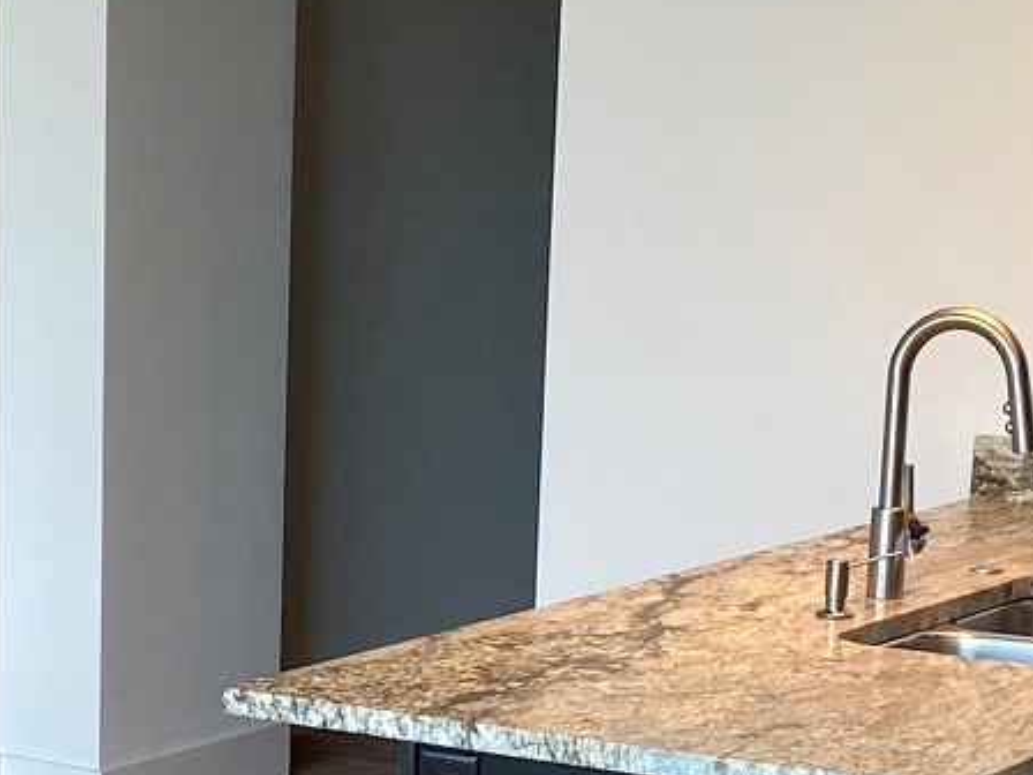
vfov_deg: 12.5
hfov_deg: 16.6
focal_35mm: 117
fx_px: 3491
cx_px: 90
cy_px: 828
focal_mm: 4.25
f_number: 1.8
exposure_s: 1/120
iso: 80
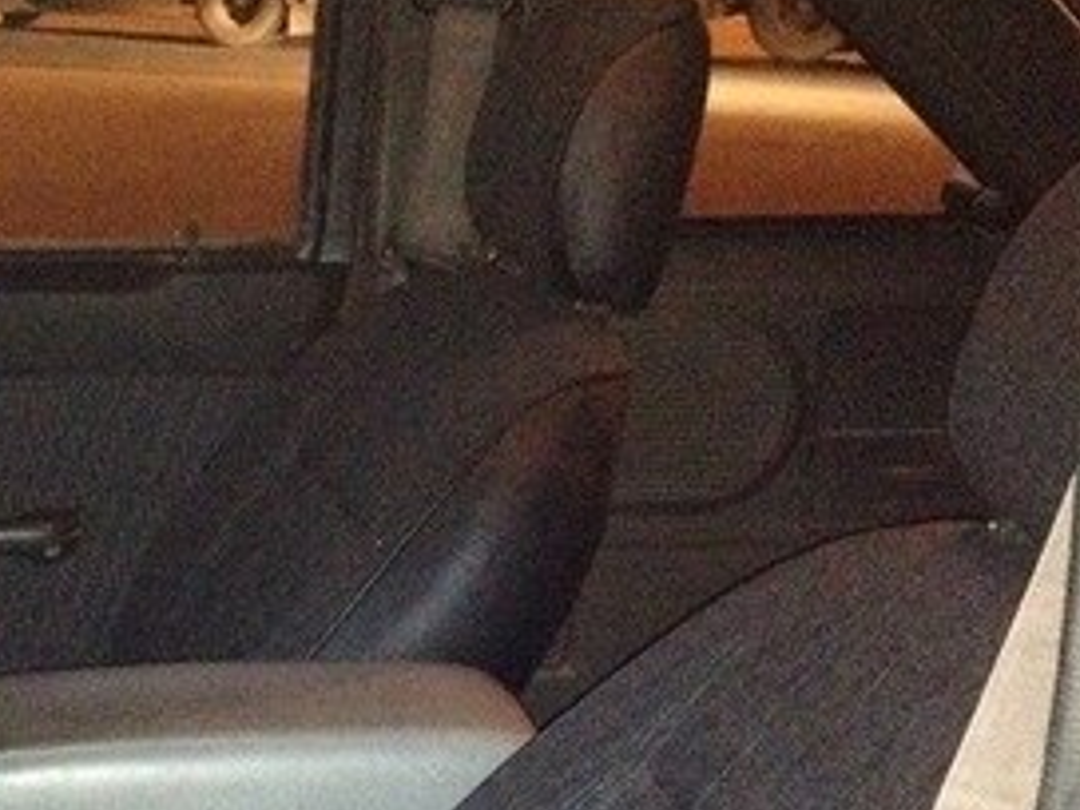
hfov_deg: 22.3
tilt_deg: -23.0
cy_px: 879
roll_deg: -1.0
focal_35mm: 85
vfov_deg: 16.8
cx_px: 48
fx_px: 2652
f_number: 2.4
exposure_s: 1/16
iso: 800
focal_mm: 4.28
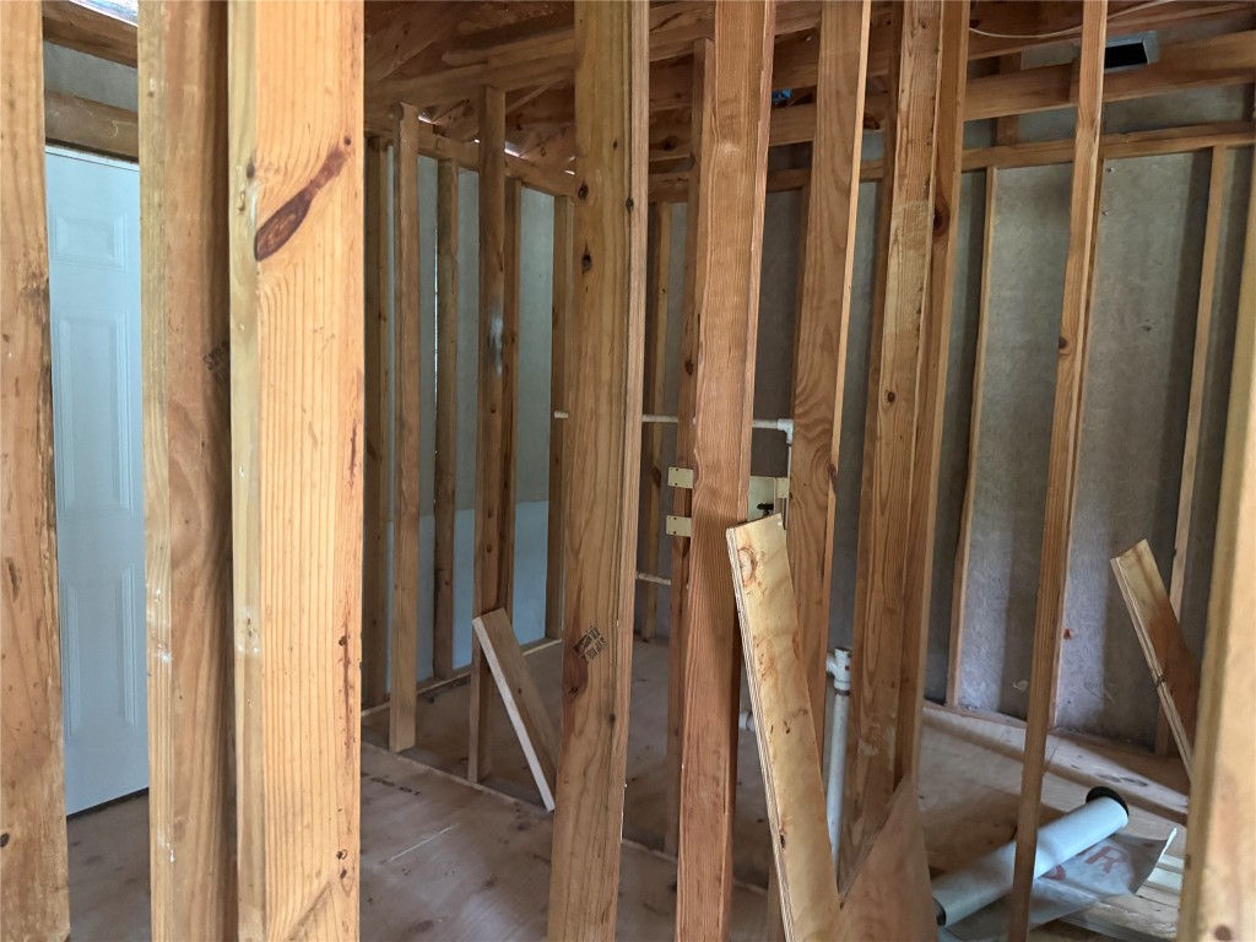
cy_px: 471
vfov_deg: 56.8
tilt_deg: -3.7
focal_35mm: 24
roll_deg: -2.6
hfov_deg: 71.6
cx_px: 628
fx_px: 871
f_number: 1.78
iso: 1000
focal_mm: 6.76
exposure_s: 1/36
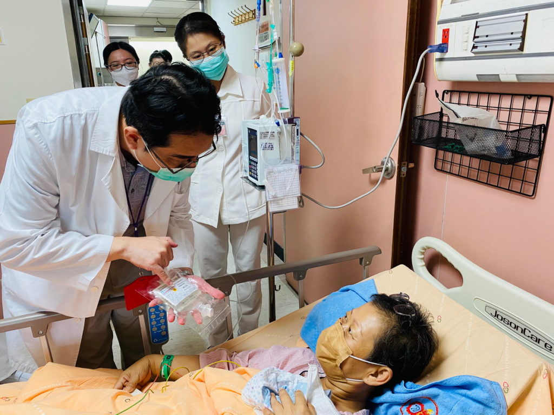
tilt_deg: -16.9
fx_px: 416
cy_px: 208
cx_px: 277
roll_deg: +0.7
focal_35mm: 26
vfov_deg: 53.1
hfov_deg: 67.3
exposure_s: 1/60
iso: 160
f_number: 1.8
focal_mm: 4.25
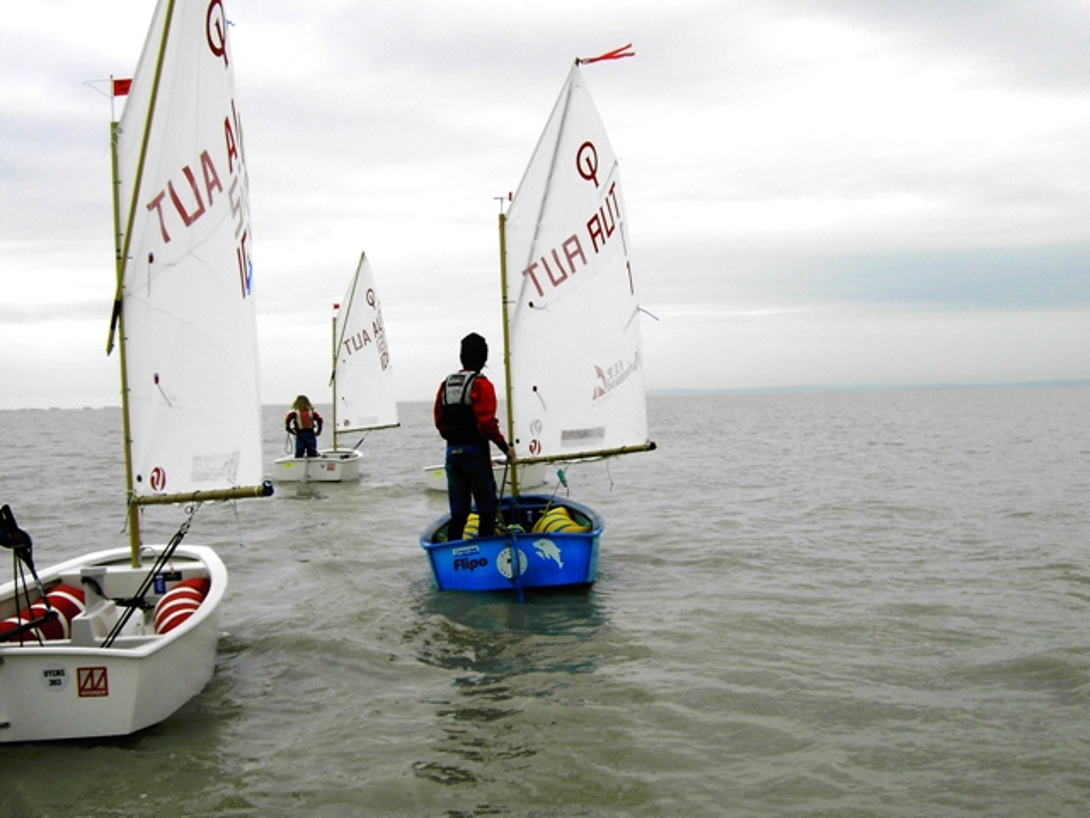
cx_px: 545
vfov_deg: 36.8
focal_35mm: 39
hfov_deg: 47.9
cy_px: 409
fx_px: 1228
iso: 100
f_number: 6.7
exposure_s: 1/400
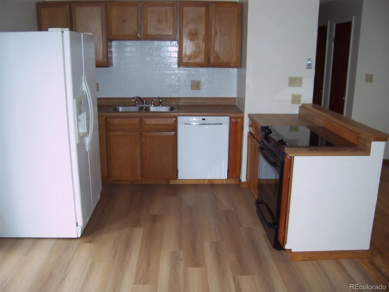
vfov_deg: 41.8
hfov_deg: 54.0
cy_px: 146
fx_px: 382
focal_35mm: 34
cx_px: 194
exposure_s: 1/60
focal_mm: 5.6
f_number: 2.7
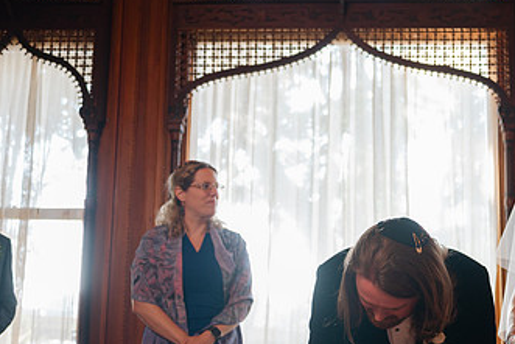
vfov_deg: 27.3
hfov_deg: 39.9
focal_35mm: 49
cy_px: 241
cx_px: 338
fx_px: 701
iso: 320
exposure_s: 1/125
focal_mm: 28
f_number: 2.8
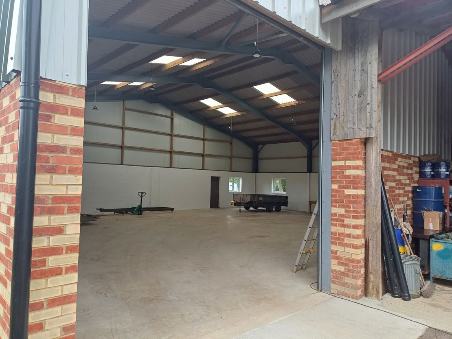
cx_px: 226
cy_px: 170
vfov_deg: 54.9
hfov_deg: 69.4
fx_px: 327
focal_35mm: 25
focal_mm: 4.65
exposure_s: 1/100
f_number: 1.8
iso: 64
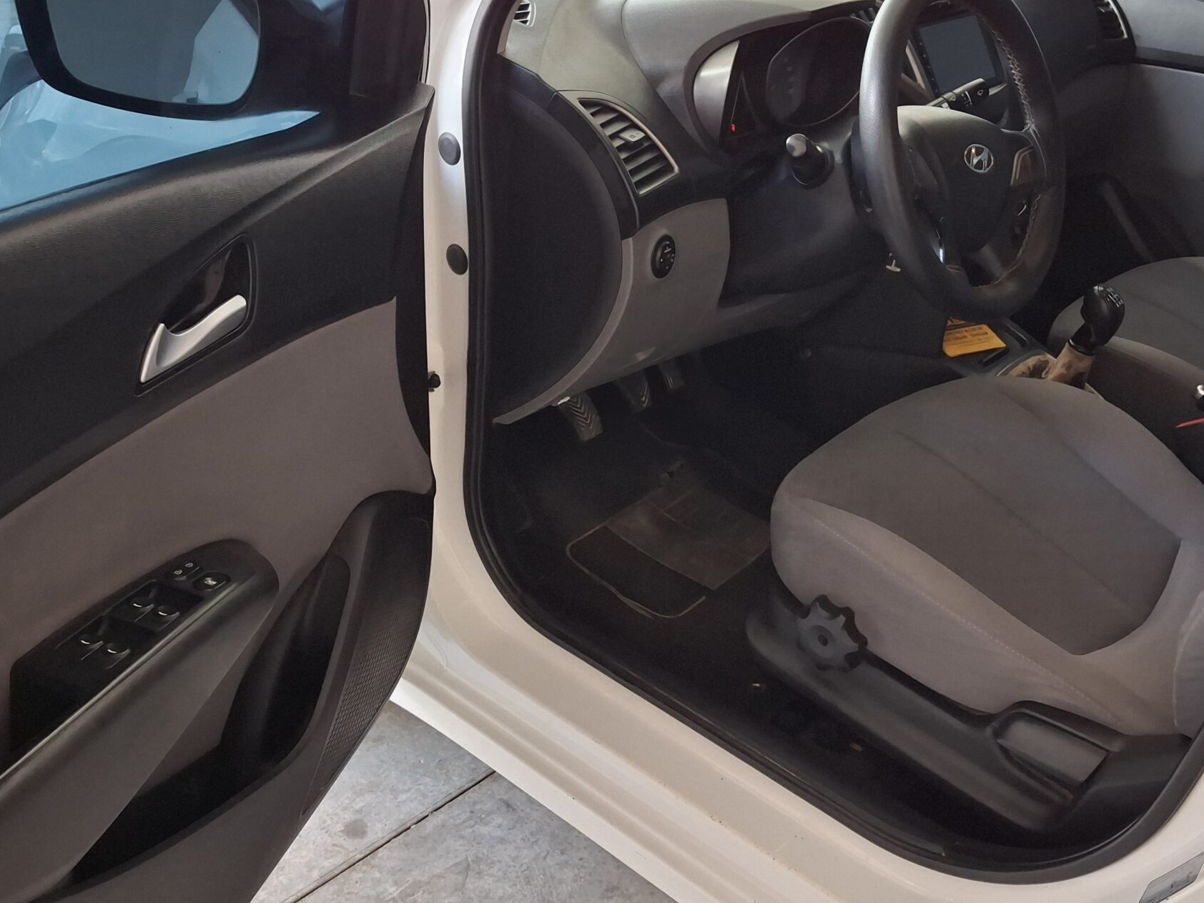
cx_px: 651
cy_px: 383
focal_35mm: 38
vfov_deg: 37.6
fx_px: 1322
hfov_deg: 48.9
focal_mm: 4.69
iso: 200
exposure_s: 1/100
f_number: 1.8
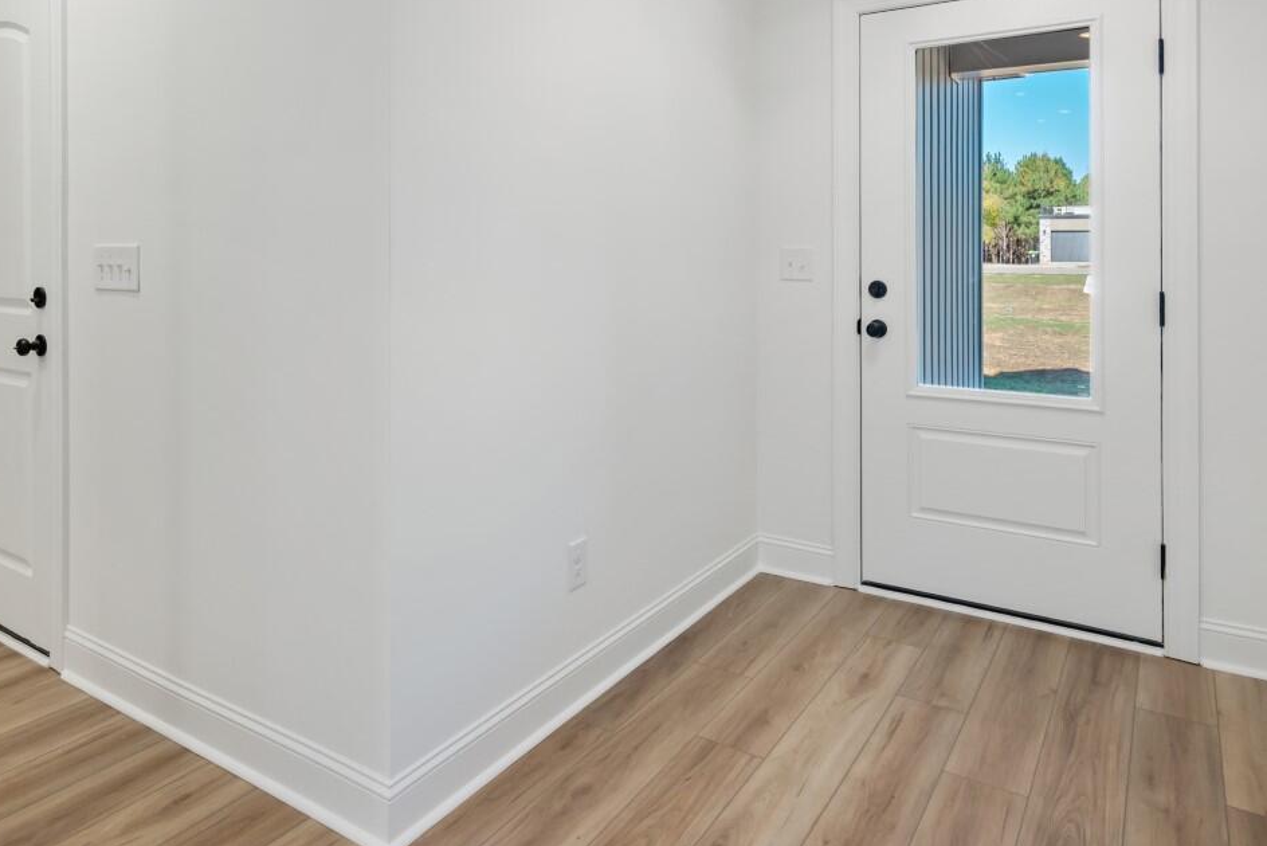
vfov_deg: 51.9
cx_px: 617
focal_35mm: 24
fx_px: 845
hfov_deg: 73.7
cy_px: 265
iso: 320
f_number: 8
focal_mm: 14
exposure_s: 1/8
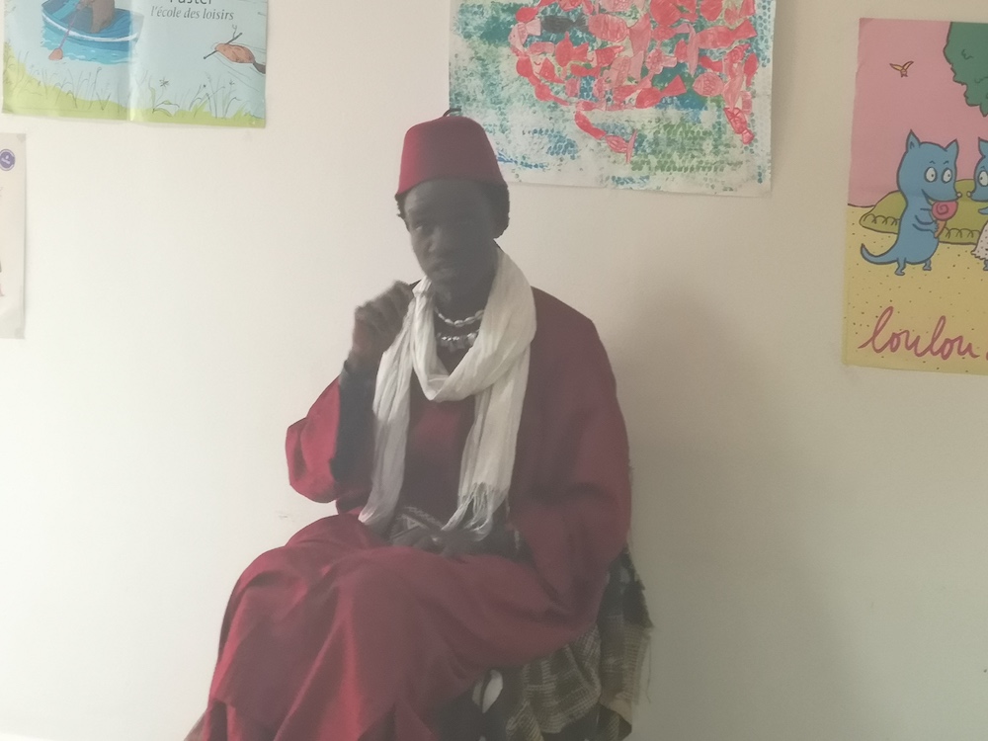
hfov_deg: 14.3
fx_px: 3939
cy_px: 370
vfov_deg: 10.7
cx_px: 494
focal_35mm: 138
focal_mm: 7.48
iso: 320
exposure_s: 1/25
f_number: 2.4
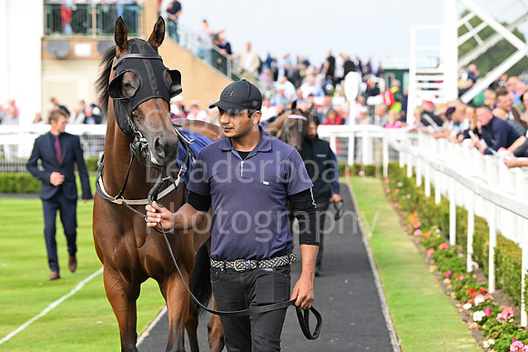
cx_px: 264
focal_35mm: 135
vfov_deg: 10.2
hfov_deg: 15.2
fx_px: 1980
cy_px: 176
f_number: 5.6
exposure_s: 1/800
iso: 500
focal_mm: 135
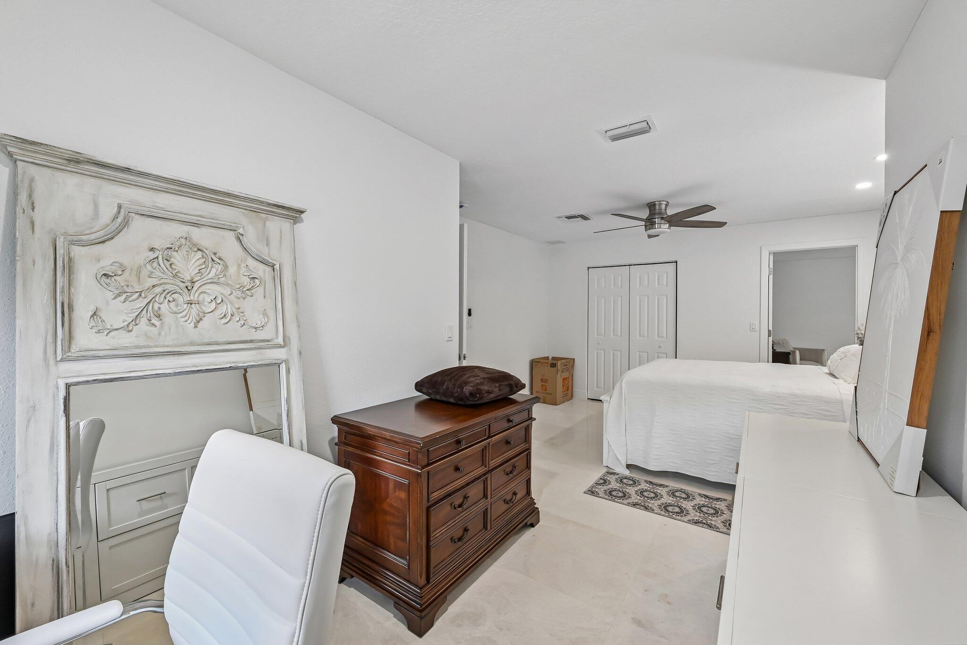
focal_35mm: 14
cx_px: 484
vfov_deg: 81.2
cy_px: 322
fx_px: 376
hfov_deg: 104.3
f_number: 8
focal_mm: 14
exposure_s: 1/160
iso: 3200
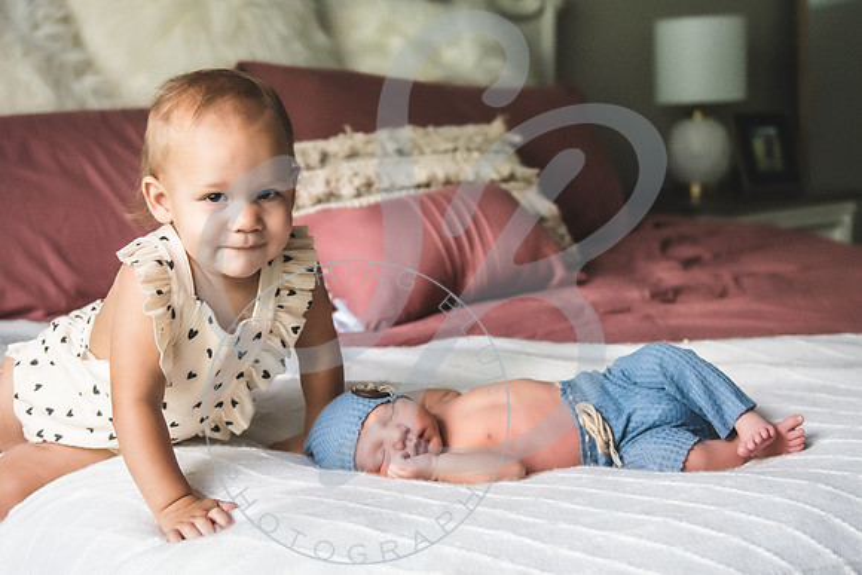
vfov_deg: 24.3
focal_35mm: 56
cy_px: 336
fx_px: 1335
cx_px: 420
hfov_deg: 35.8
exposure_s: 1/125
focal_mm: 35
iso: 1600
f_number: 2.8
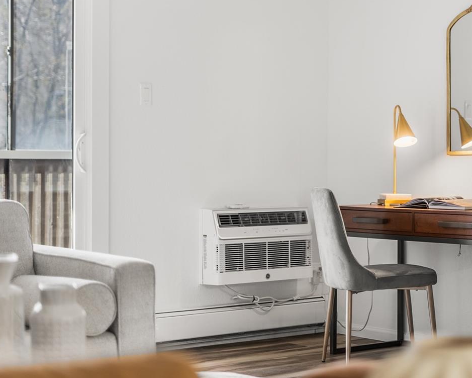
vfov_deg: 19.2
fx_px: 1117
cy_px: 173
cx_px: 366
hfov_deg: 23.6
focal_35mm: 80
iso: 200
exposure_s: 1/60
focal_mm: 50
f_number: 1.8
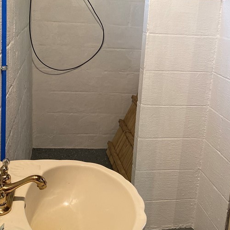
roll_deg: -4.3
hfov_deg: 36.1
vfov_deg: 36.0
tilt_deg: -15.5
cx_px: 118
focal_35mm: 47
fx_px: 353
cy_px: 101
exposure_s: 1/60
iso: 400
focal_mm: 4.25
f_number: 1.8
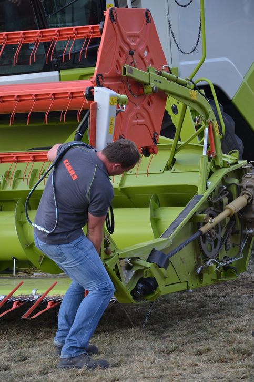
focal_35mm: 147
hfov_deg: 9.3
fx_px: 1556
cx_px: 127
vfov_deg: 14.0
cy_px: 191
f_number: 5.6
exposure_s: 1/500
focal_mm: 98
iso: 400
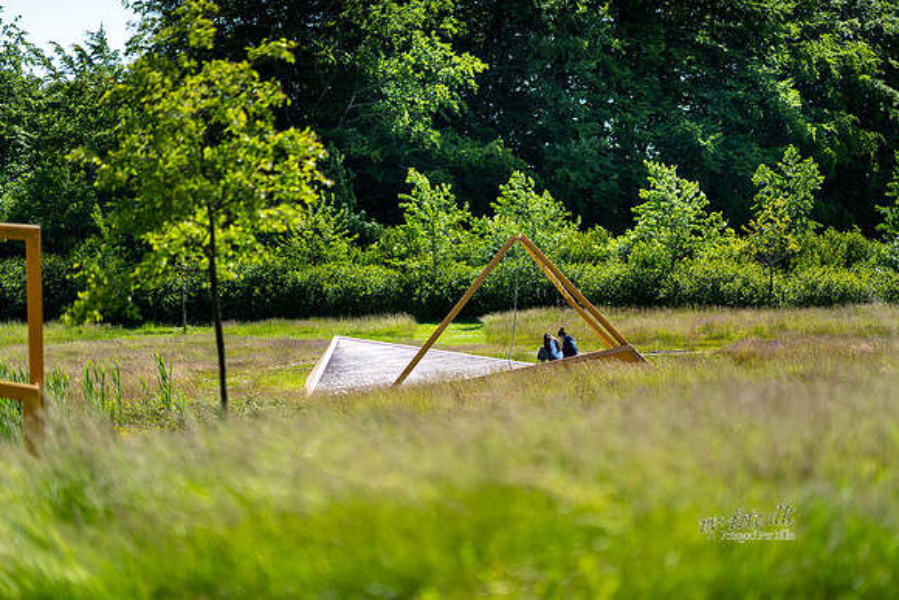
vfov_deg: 16.1
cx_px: 450
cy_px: 300
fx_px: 2123
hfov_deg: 23.9
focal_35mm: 85
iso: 50
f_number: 1.4
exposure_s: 1/2000
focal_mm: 85
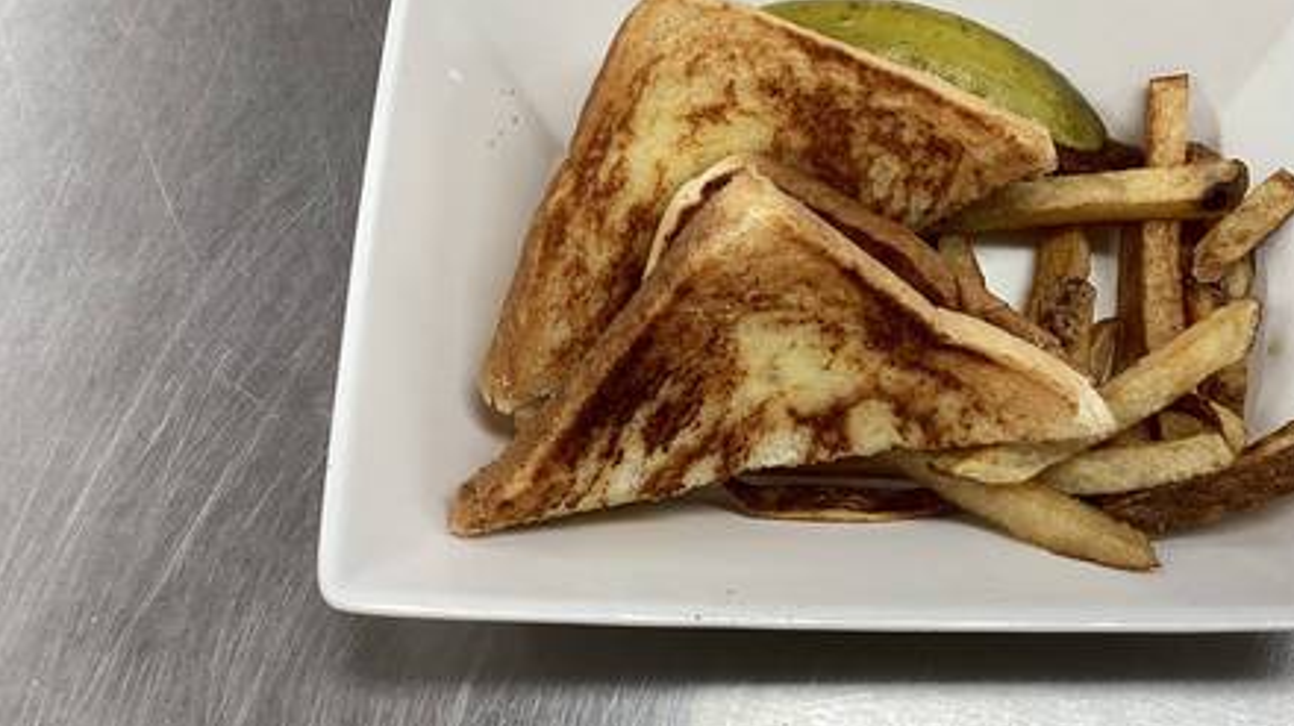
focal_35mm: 45
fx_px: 1543
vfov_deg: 26.4
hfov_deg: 45.1
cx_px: 812
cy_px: 265
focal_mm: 3.3
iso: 50
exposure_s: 1/60
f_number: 2.4
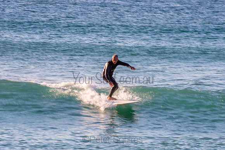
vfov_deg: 2.8
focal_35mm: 500
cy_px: 75
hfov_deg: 4.1
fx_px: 3126
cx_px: 112
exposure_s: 1/25
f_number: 25
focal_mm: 500
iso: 64
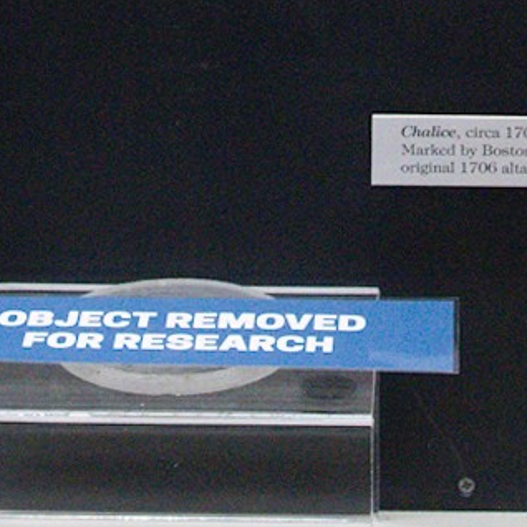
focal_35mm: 171
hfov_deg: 10.2
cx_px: 507
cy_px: -413
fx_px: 2945
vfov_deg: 9.7
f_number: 10
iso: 10000
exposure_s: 1/80
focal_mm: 32
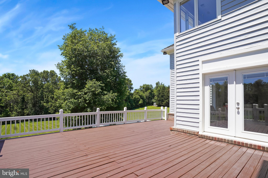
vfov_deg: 70.4
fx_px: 127
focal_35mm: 17
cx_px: 134
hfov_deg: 93.3
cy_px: 89
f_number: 8
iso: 320
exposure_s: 1/640
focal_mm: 17
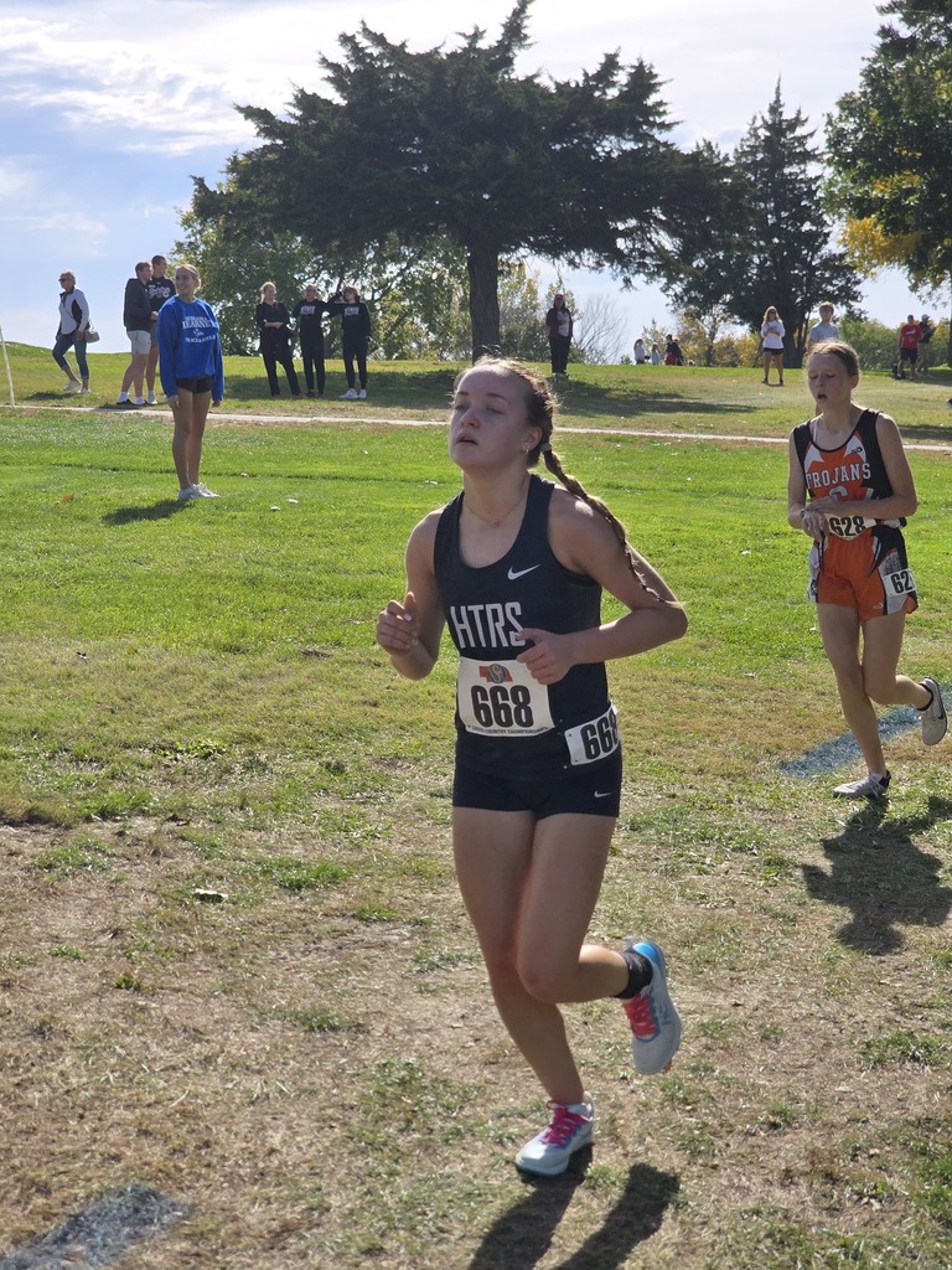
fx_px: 2530
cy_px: 635
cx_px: 476
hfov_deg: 21.3
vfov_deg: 28.2
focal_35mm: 69
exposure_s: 1/2859
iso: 50
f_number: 2.4
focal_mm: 7.9
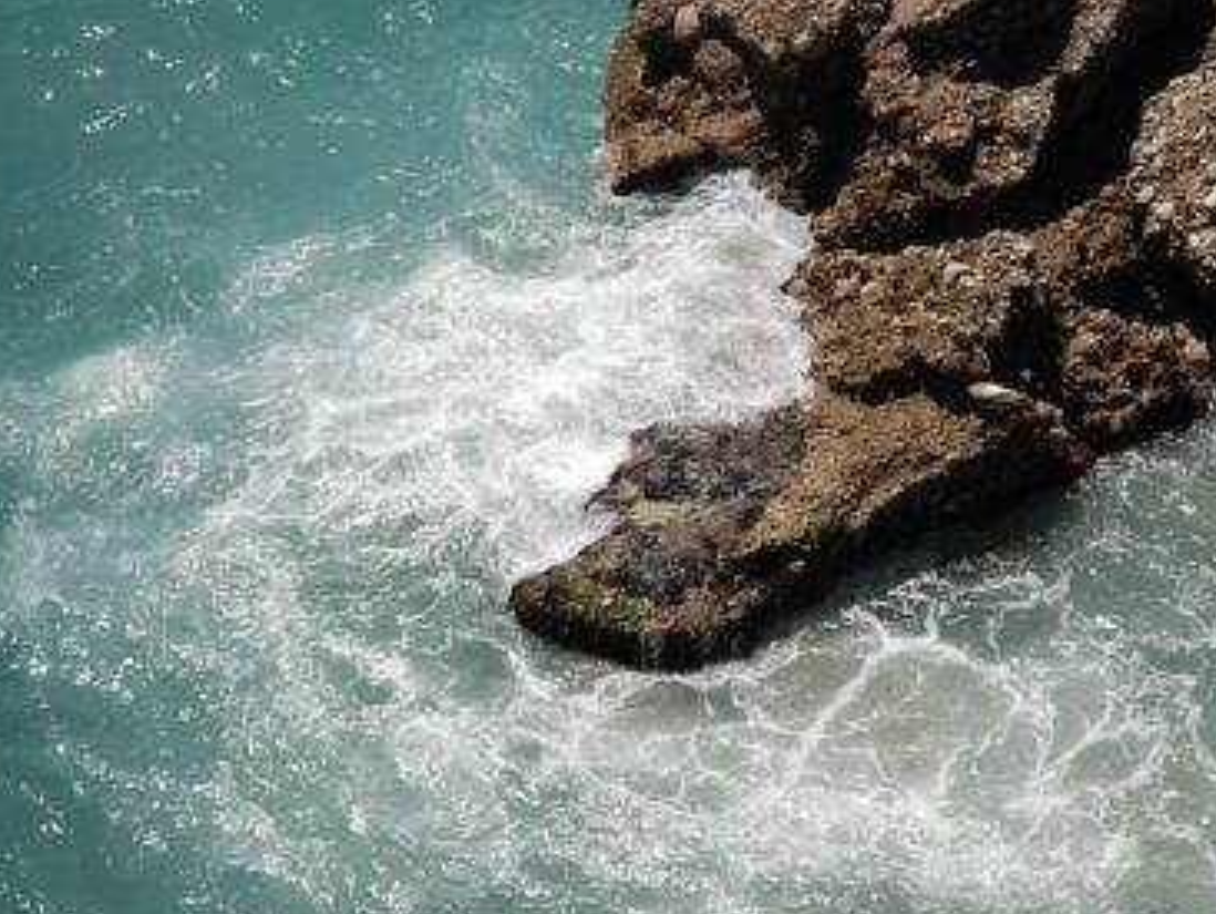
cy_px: 447
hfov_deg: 14.3
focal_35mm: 138
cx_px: 748
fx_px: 4851
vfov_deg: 10.8
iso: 140
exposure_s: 1/1000
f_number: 4.5
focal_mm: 70
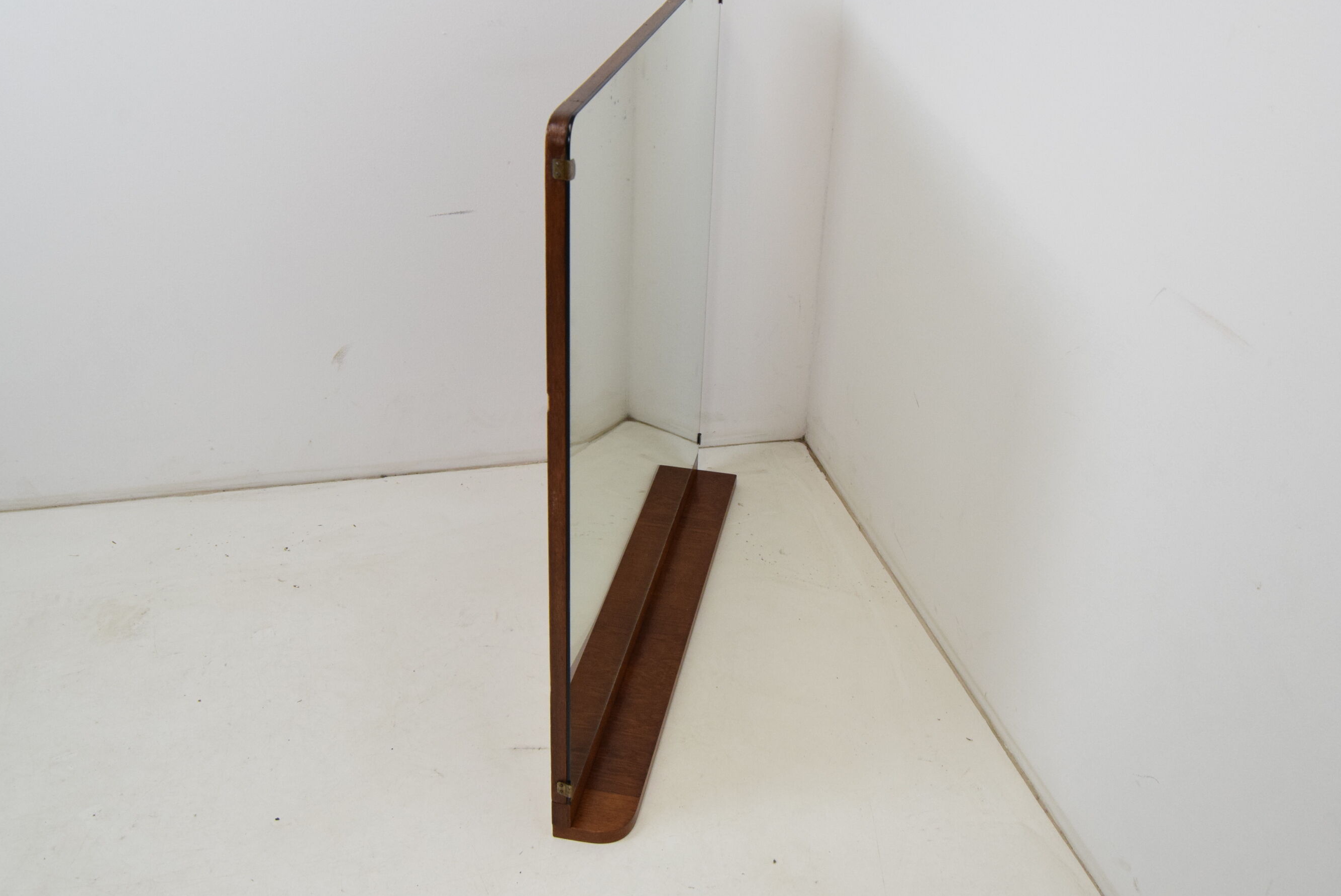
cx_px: 672
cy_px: 403
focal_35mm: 37
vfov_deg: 36.0
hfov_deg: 51.9
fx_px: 1379
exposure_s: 1/200
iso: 1600
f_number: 7.1
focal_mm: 22
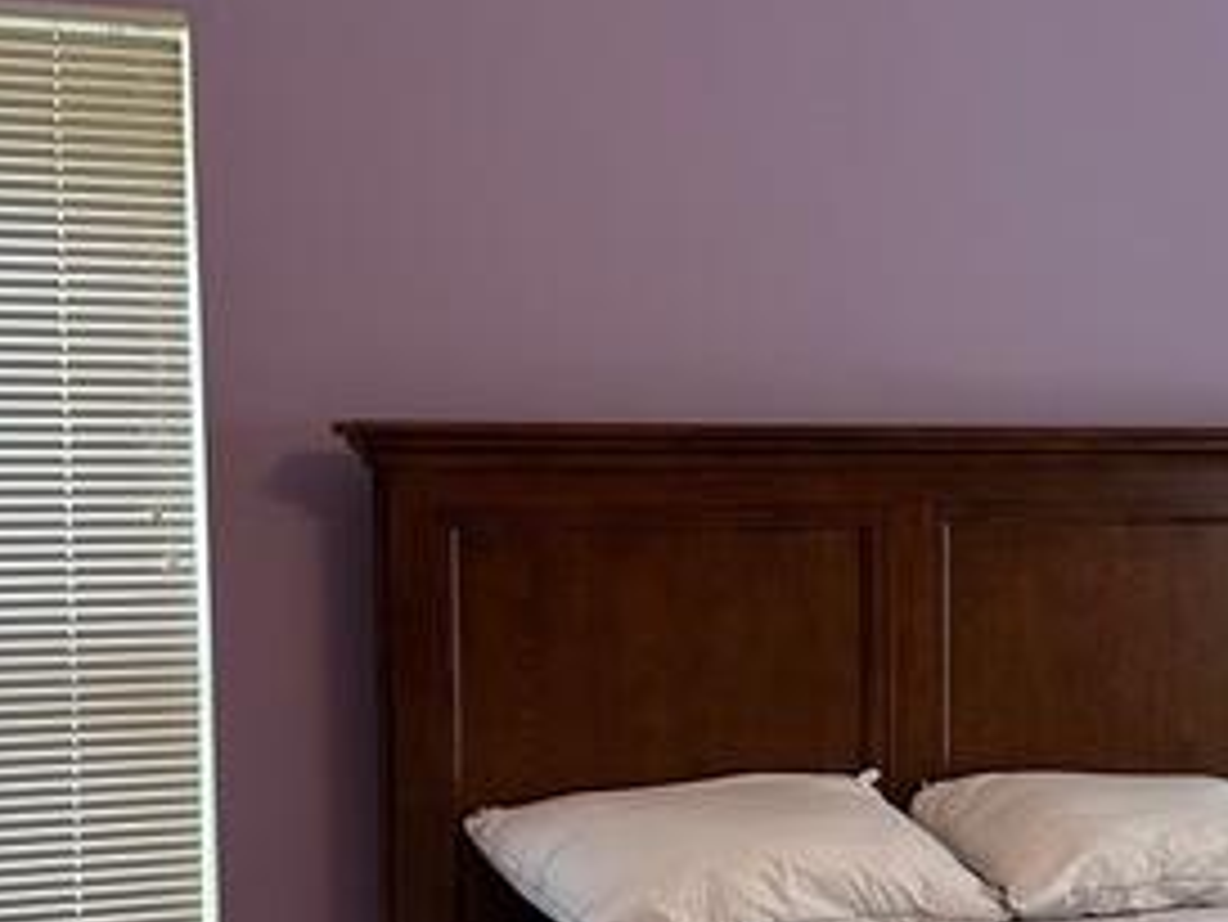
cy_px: 706
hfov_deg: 21.0
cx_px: 1241
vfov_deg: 16.3
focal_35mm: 90
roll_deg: -1.2
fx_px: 3194
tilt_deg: -6.7
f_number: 1.78
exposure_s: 1/120
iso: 125
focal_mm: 6.86
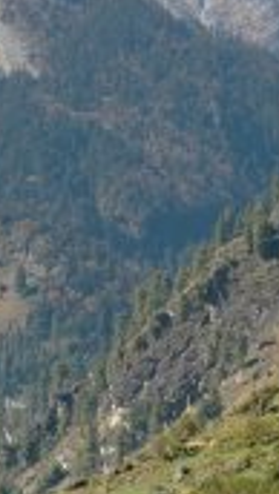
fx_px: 4489
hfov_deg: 3.6
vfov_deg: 6.3
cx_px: 118
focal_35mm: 342
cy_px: 129
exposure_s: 1/250
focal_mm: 52
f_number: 8
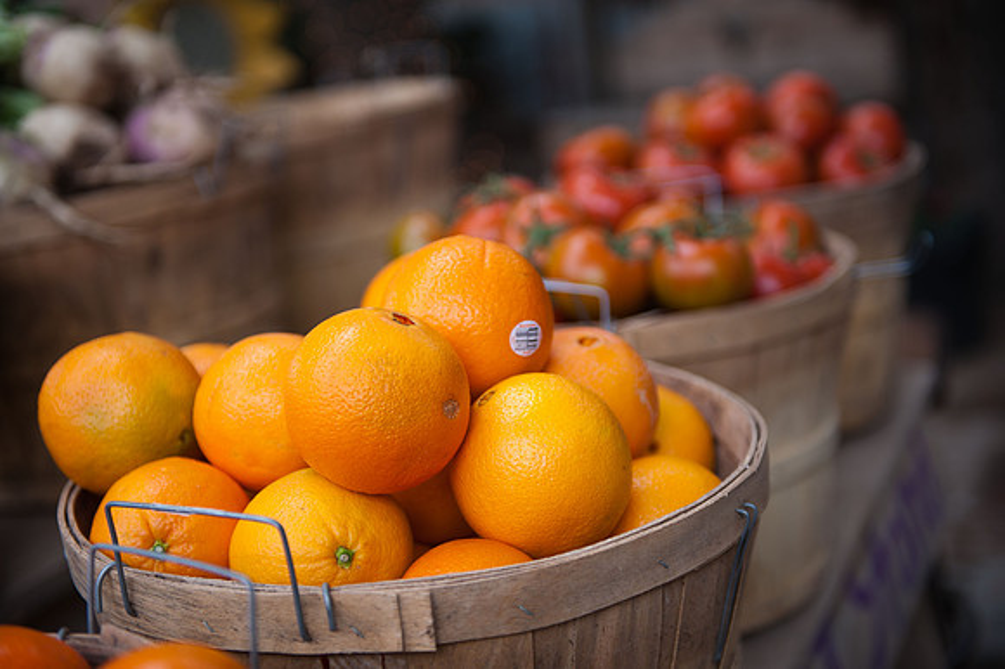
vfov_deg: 23.4
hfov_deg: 34.5
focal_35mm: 58
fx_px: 1618
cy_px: 334
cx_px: 502
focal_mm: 58
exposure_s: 1/160
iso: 200
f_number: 2.8
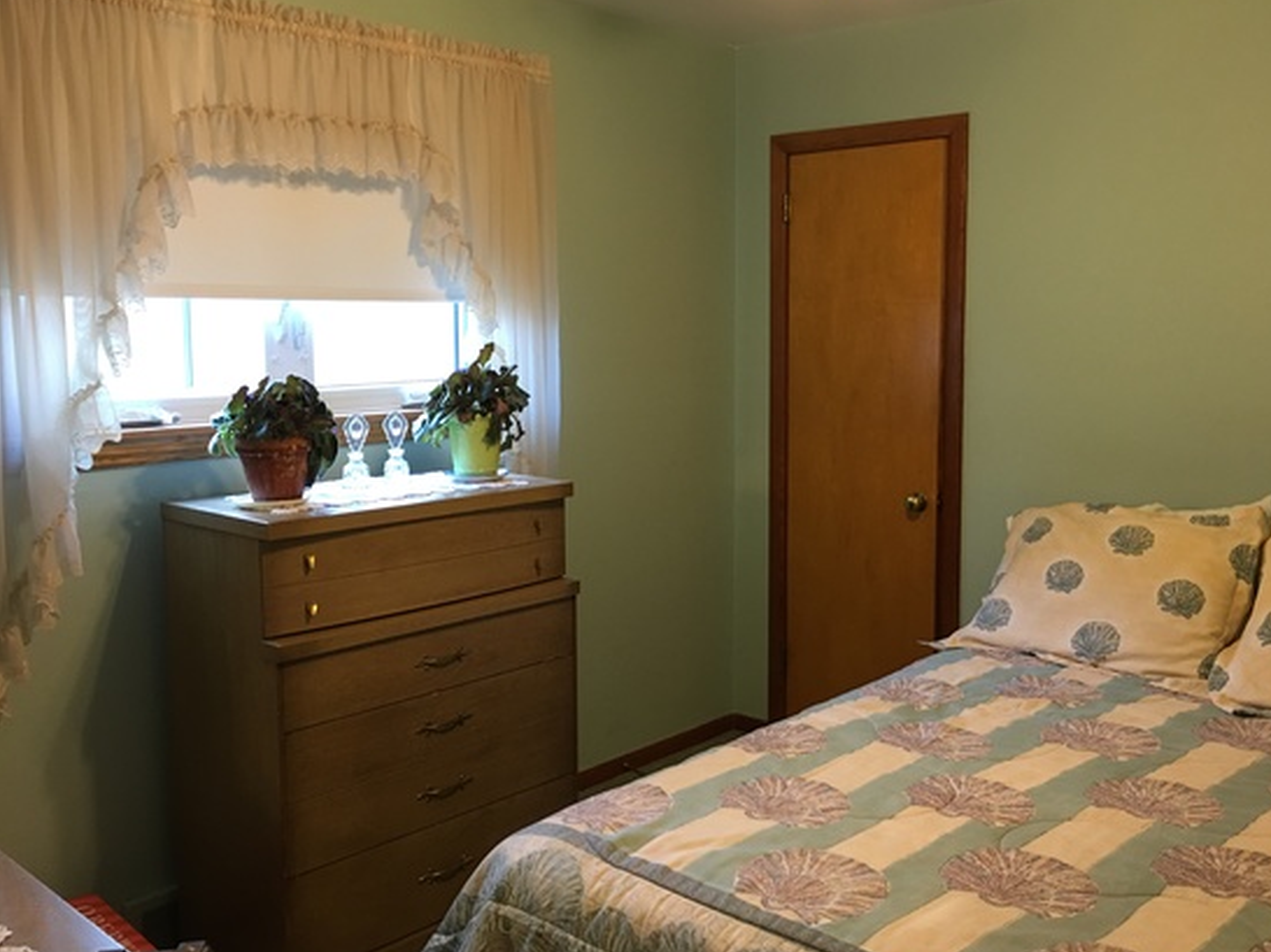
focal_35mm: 34
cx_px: 743
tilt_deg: -5.7
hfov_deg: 53.7
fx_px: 1248
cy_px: 452
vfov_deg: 41.8
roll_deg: -0.2
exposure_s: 1/15
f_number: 2.2
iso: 50
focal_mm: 4.15
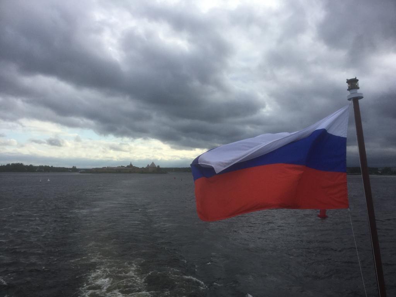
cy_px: 148
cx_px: 198
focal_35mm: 31
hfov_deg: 58.4
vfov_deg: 45.4
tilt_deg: +1.9
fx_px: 355
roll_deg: +0.8
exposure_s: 1/1018
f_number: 2.4
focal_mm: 3.3
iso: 25
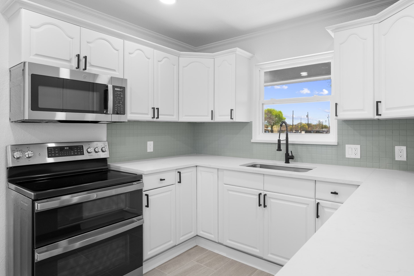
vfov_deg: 59.5
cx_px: 228
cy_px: 138
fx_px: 241
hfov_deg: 81.0
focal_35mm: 21
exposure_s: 1/1.67
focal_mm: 18
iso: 400
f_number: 8
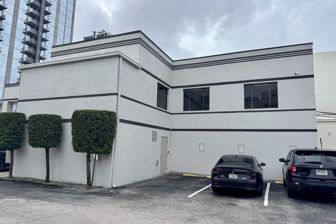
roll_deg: -1.2
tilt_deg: +7.4
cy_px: 111
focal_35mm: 25
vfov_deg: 51.3
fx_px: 233
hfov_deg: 71.5
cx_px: 168
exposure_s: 1/4049
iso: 80
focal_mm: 6.76
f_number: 1.78
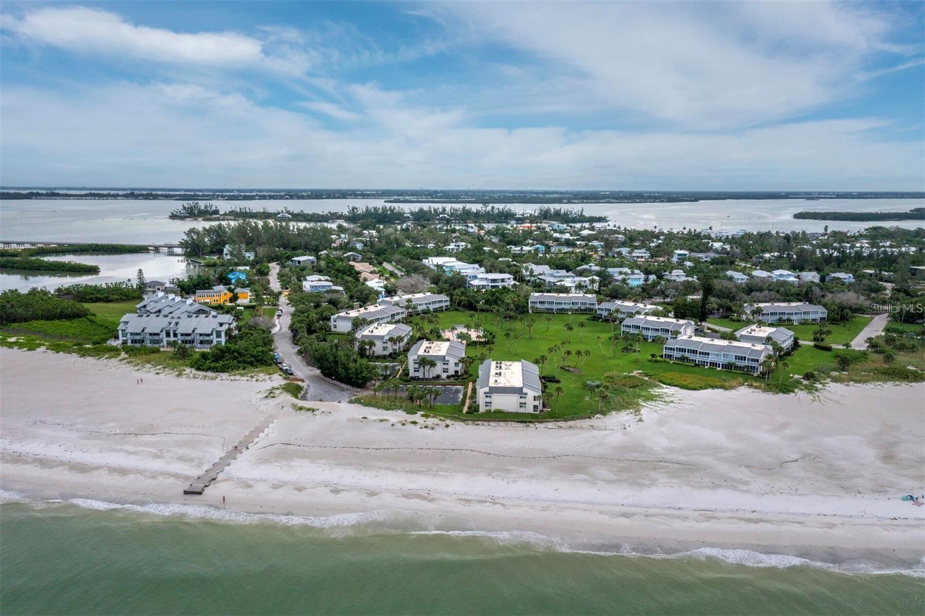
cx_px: 462
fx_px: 719
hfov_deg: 65.5
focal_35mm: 28
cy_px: 308
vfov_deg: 46.4
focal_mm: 10.26
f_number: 7.1
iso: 100
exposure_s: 1/1250
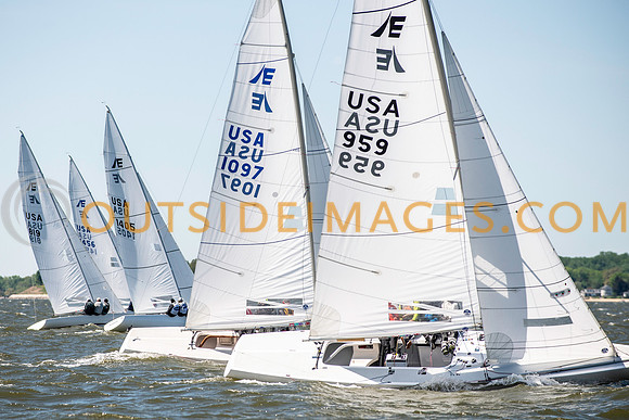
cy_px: 240
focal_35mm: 240
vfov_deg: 5.7
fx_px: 4197
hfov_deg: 8.6
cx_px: 256
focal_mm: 200
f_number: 5
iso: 320
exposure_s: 1/2500
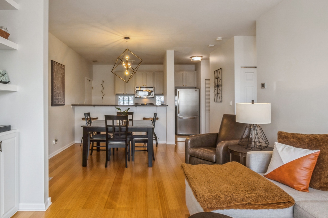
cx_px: 137
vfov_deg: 59.4
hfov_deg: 80.6
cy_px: 112
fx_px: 191
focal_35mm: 21
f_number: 11
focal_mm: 10
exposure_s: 1/13
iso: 100
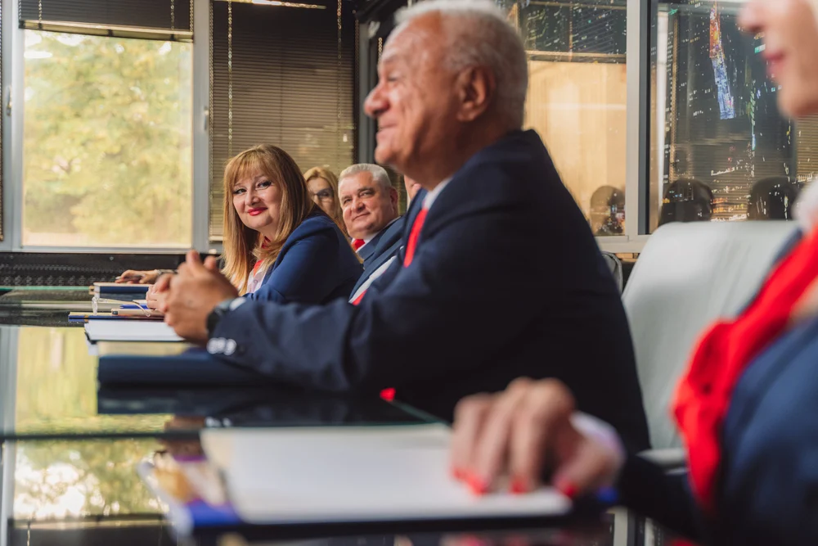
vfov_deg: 28.1
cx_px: 409
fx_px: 1091
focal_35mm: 48
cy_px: 273
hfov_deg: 41.1
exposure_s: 1/160
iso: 1600
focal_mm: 48
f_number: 2.8
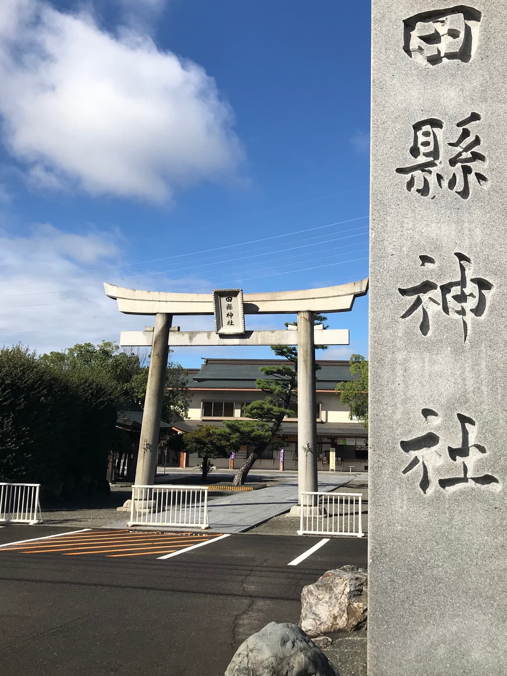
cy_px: 306
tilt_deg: +12.1
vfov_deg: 52.5
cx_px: 301
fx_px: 683
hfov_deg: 40.5
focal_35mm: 35
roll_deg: -2.1
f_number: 1.8
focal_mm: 3.99
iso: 20
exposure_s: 1/3195
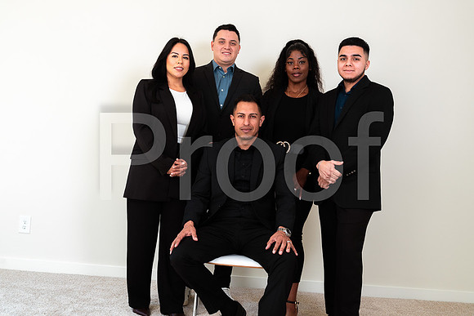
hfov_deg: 48.4
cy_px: 158
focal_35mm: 40
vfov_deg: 33.4
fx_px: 527
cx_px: 237
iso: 200
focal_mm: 40
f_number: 5.6
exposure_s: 1/160
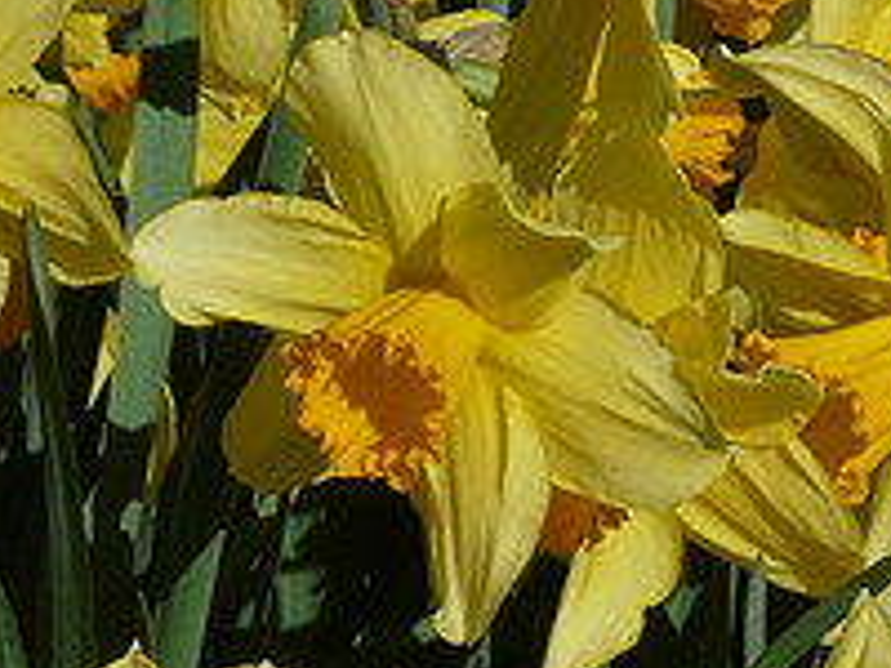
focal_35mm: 417
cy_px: 684
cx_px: 254
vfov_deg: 3.6
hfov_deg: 4.8
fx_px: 10733
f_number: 8
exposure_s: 1/500
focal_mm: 23.7
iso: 100
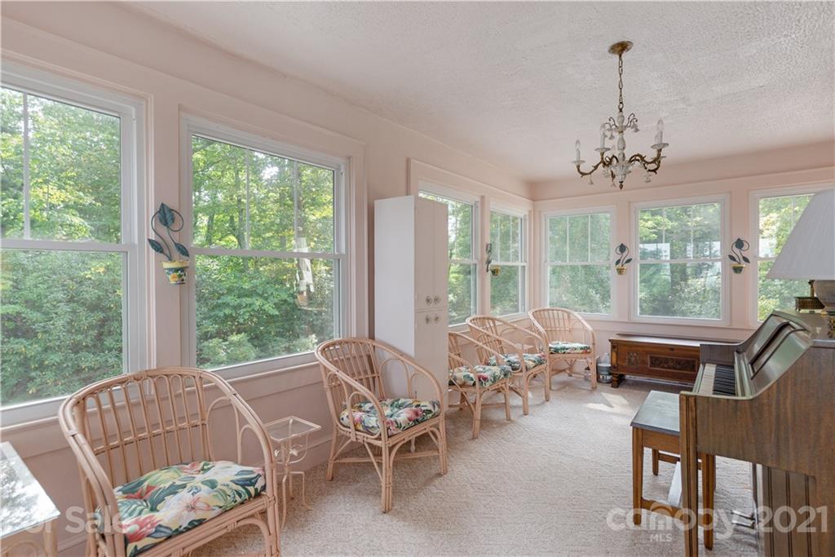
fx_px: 394
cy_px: 278
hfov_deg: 93.3
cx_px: 418
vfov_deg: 70.5
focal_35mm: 17
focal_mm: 17
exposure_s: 1/100
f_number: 7.1
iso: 320
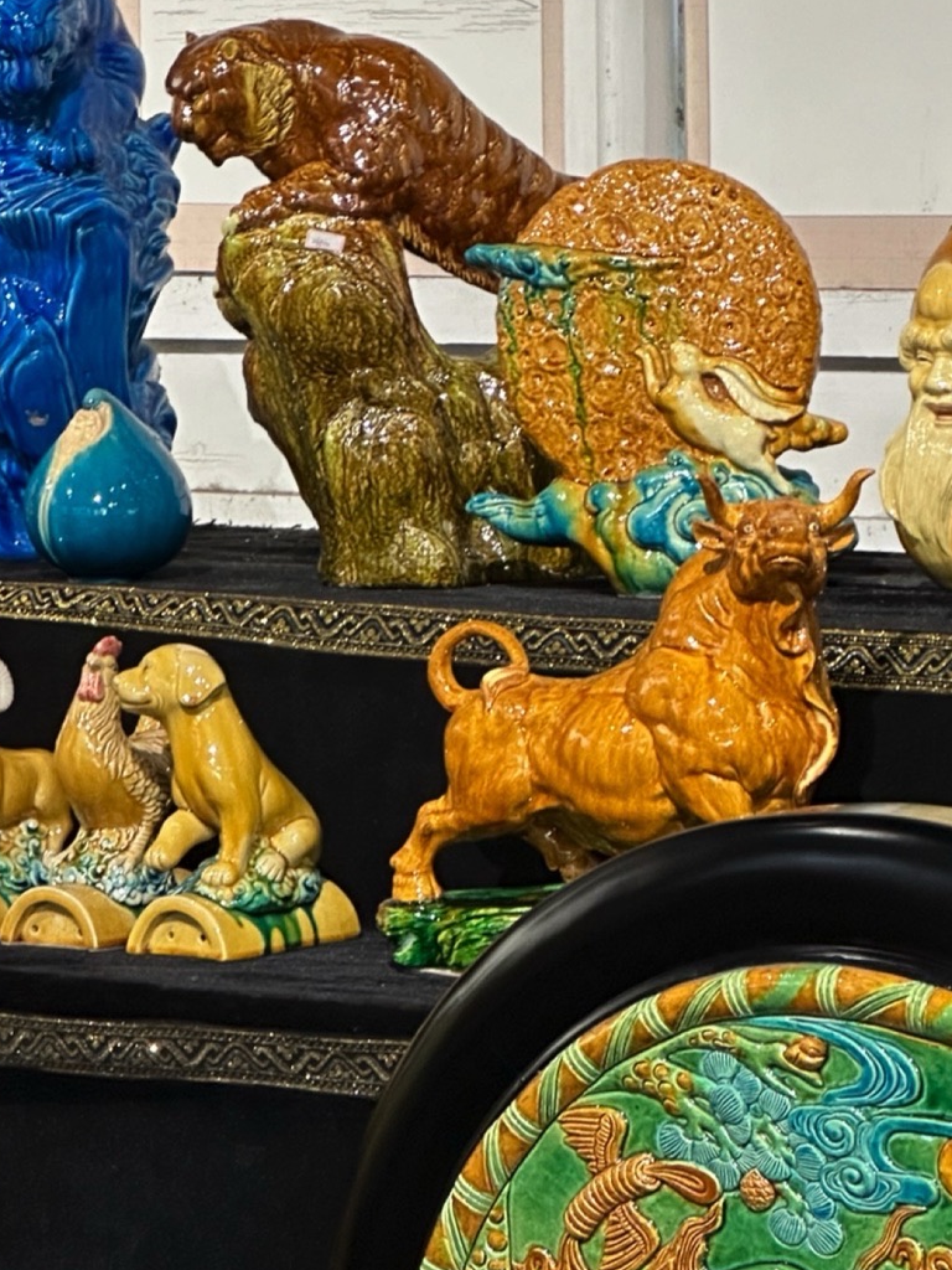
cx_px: 775
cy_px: 1258
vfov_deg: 12.7
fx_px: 5647
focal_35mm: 154
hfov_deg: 9.6
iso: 250
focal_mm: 9
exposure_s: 1/50
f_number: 2.8
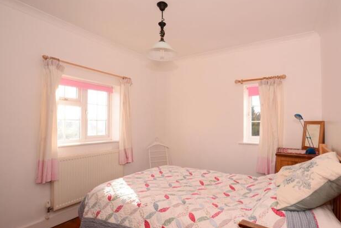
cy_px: 115
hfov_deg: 91.4
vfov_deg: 68.8
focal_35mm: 18
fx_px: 166
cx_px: 177
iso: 400
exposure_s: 1/200
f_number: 5.6
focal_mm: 11
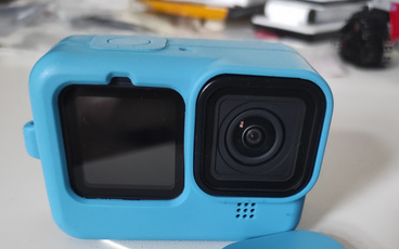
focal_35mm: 36
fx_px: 391
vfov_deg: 32.6
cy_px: 247
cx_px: 199
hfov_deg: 54.0
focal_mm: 5.43
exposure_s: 1/33
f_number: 1.89
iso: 1076
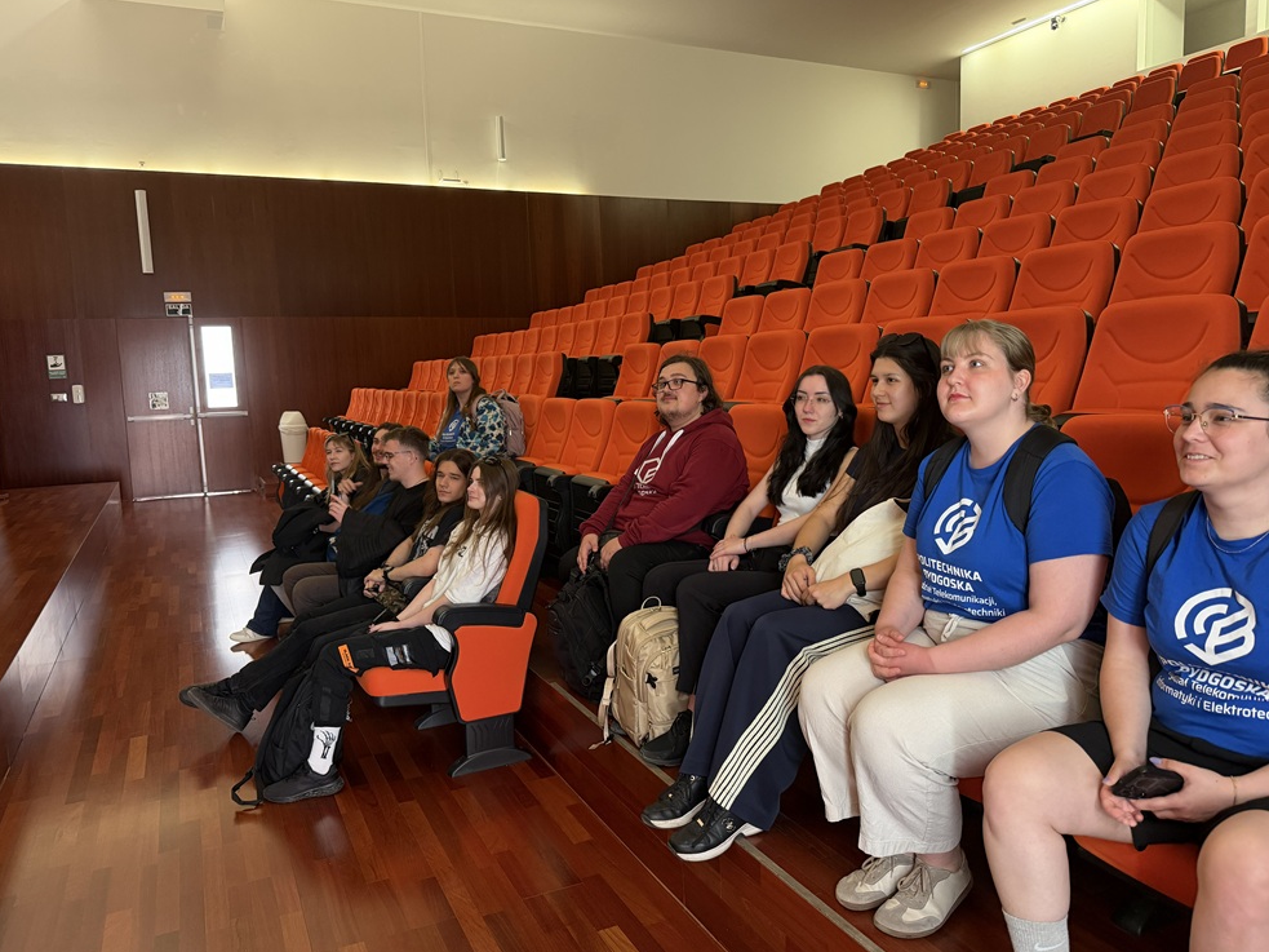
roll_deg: +2.0
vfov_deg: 54.9
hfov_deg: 69.4
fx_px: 916
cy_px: 484
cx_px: 630
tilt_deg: -7.9
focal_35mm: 25
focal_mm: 6.76
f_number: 1.78
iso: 400
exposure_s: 1/50
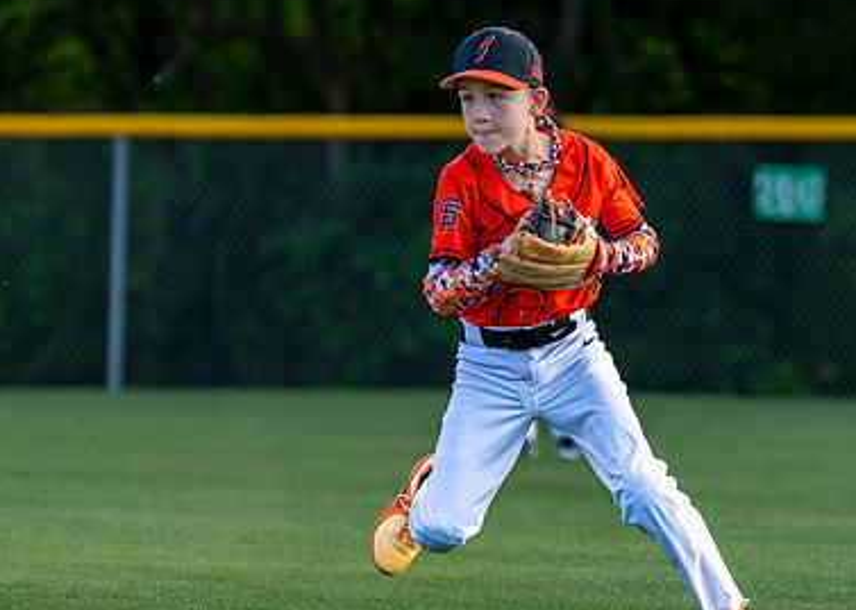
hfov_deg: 5.5
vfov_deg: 3.9
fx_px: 8968
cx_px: 651
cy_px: 139
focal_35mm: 369
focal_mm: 125
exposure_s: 1/1600
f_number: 2.8
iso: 250
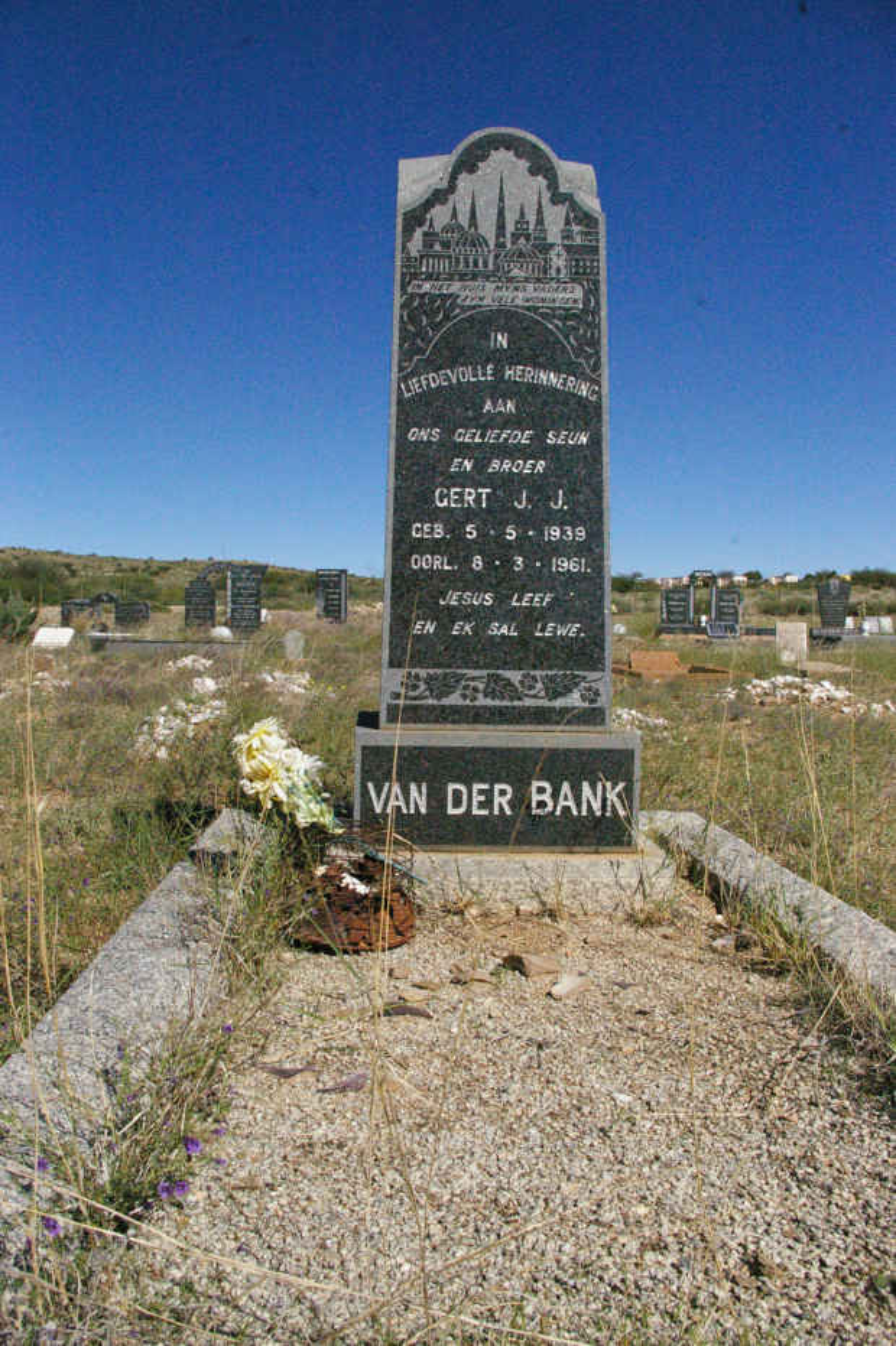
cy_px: 673
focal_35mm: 30
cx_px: 448
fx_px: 1122
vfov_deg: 62.0
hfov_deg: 43.5
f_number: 13
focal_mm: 20
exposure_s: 1/4000
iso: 3200
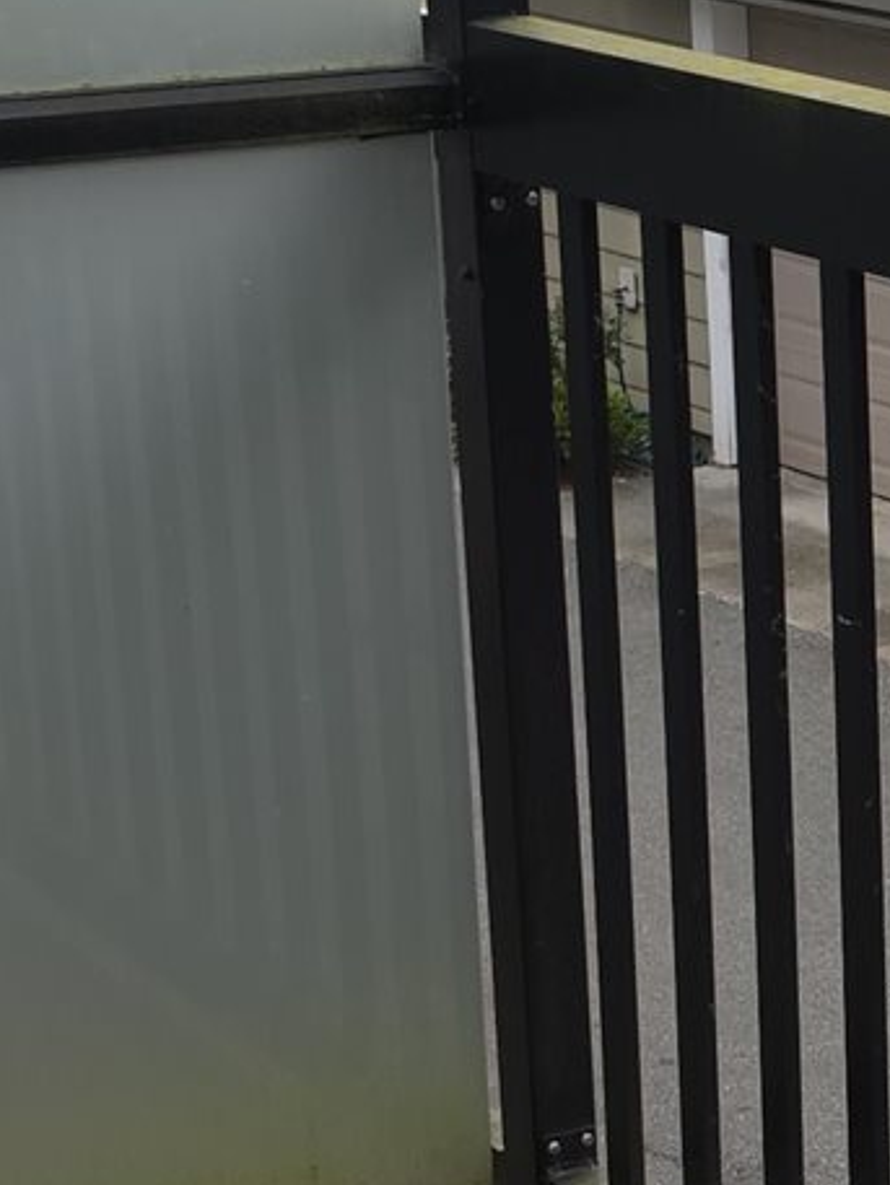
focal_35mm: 116
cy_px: 713
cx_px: 1484
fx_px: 3975
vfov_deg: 17.0
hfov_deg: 12.0
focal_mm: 6.5
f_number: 1.4
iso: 10
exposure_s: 1/180
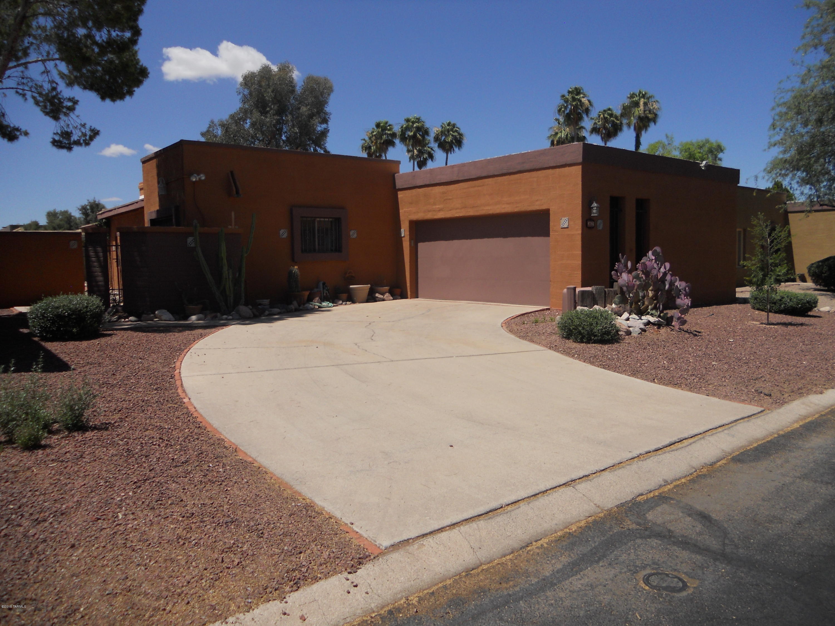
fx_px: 651
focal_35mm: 27
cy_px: 313
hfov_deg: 65.3
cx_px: 418
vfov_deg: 51.4
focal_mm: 4.9
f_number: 8
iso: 80
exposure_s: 1/250
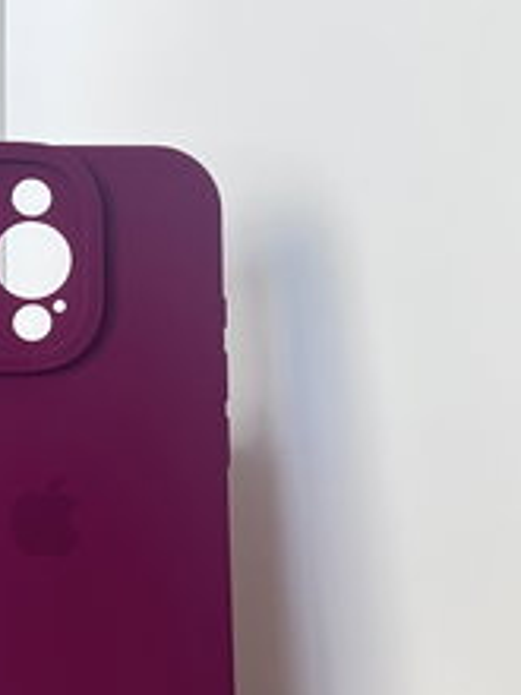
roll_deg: +1.5
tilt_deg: -5.1
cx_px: 41
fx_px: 1264
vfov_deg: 30.7
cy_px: 412
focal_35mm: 63
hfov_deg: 22.6
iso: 125
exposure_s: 1/79
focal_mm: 5.7
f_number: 1.5
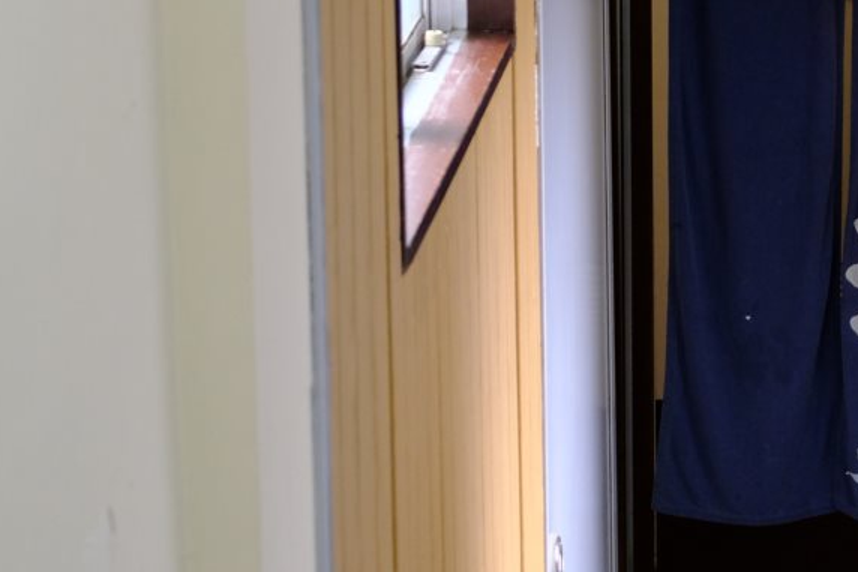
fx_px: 4551
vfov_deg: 7.2
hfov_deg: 10.6
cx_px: 920
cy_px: 215
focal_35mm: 191
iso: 1250
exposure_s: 1/70
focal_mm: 46.6
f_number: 4.7
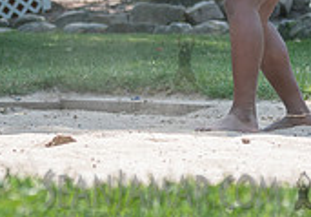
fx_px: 3266
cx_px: 118
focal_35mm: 373
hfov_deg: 5.5
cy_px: -162
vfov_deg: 3.8
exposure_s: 1/500
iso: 200
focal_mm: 92
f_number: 4
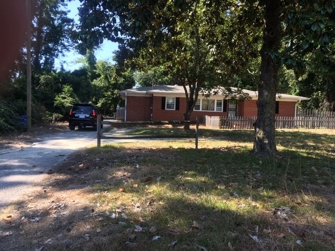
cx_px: 168
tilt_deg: +1.9
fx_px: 281
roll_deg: -2.8
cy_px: 126
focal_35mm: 29
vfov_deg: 48.2
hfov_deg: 61.7
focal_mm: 4.15
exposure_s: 1/281
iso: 25
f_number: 2.2
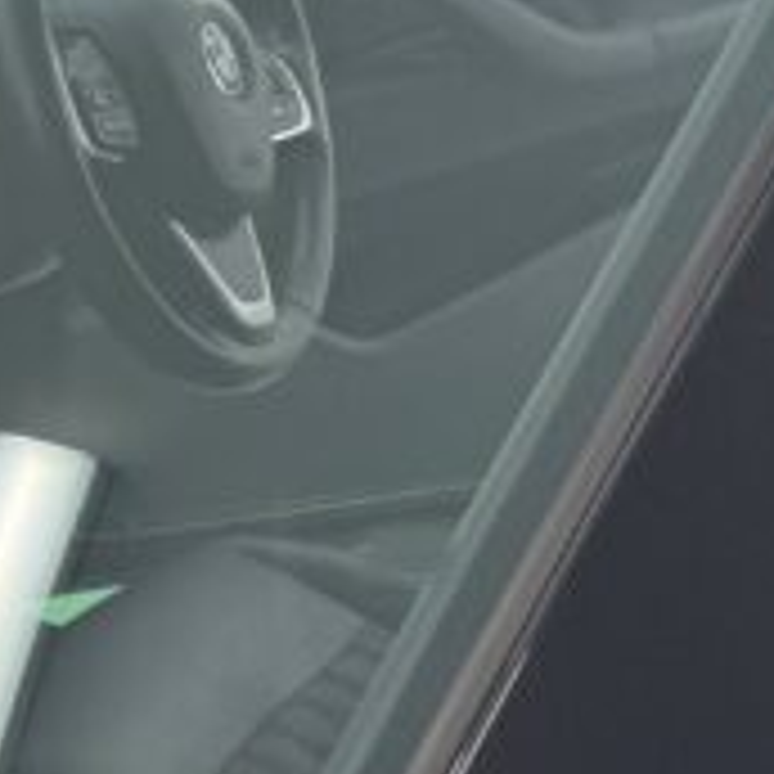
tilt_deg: -16.2
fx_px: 3187
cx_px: -536
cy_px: 18
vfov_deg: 13.7
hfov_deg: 12.8
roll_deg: -0.1
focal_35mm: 126
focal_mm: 6.76
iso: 64
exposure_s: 1/178
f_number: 1.78
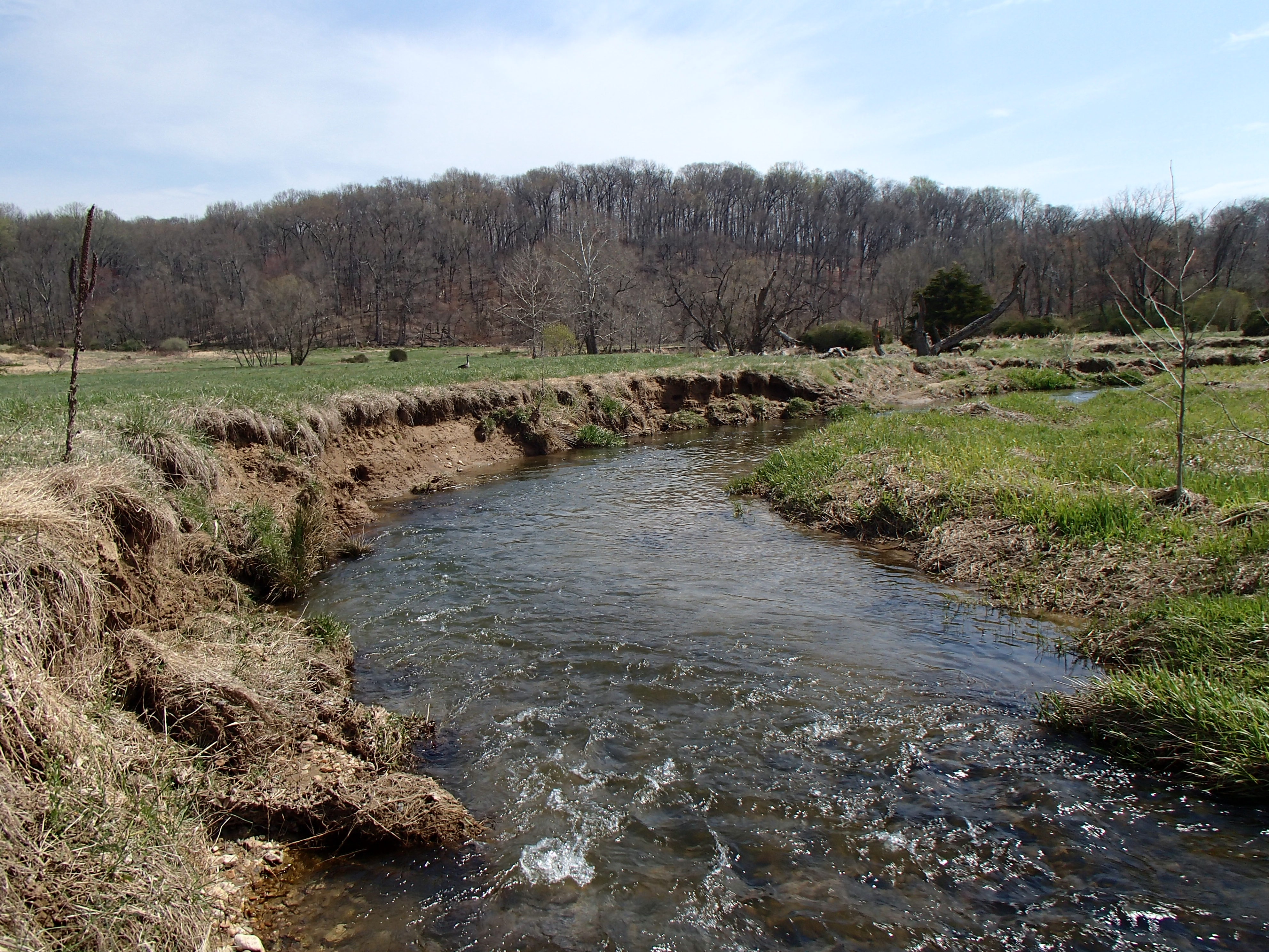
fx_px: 1026
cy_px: 476
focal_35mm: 28
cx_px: 634
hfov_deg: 63.4
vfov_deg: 49.7
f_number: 11
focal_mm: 5
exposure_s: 1/125
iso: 100
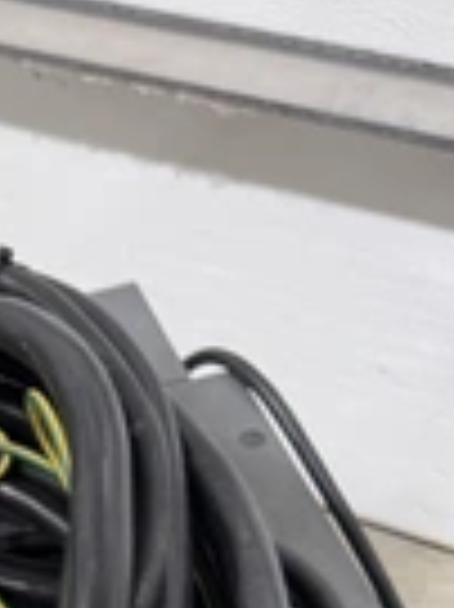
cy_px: 766
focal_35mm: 71
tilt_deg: -58.5
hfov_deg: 18.5
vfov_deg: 24.4
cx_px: -211
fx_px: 1244
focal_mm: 6.76
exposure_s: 1/60
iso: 125
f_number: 1.78
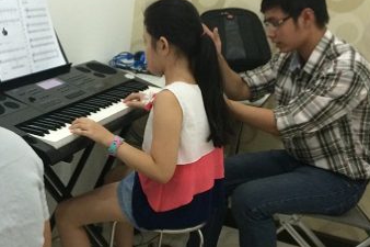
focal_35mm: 60
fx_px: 616
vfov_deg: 22.6
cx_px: 74
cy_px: 153
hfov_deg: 32.5
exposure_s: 1/33
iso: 200
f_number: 2.2
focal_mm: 4.12
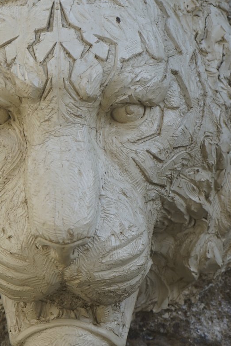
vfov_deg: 14.9
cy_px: 215
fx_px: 1329
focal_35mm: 138
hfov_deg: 9.9
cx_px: 42
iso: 100
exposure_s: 1/160
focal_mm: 56
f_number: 5
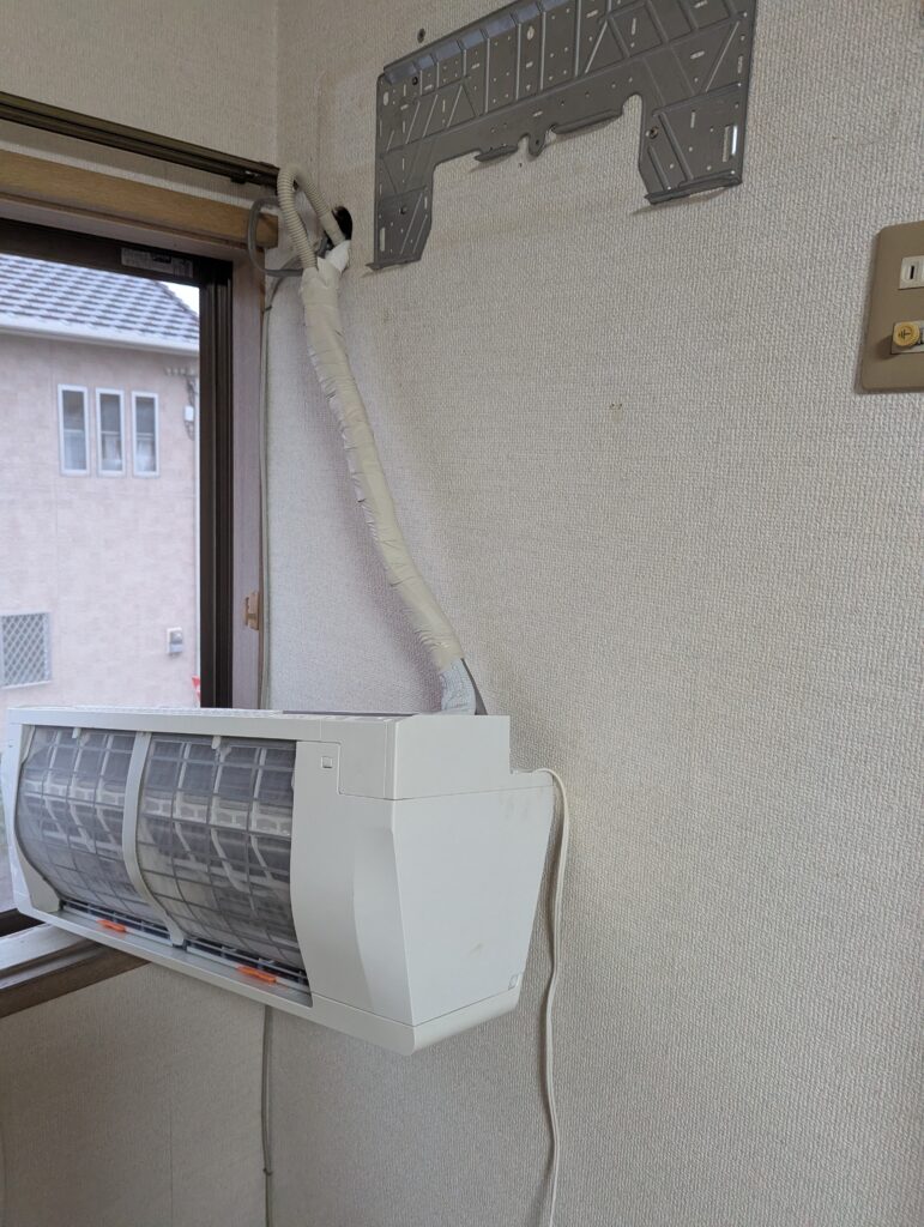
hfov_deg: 56.9
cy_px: 614
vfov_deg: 71.5
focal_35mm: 24
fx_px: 852
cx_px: 462
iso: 1272
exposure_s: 1/169
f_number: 1.85
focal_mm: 6.81
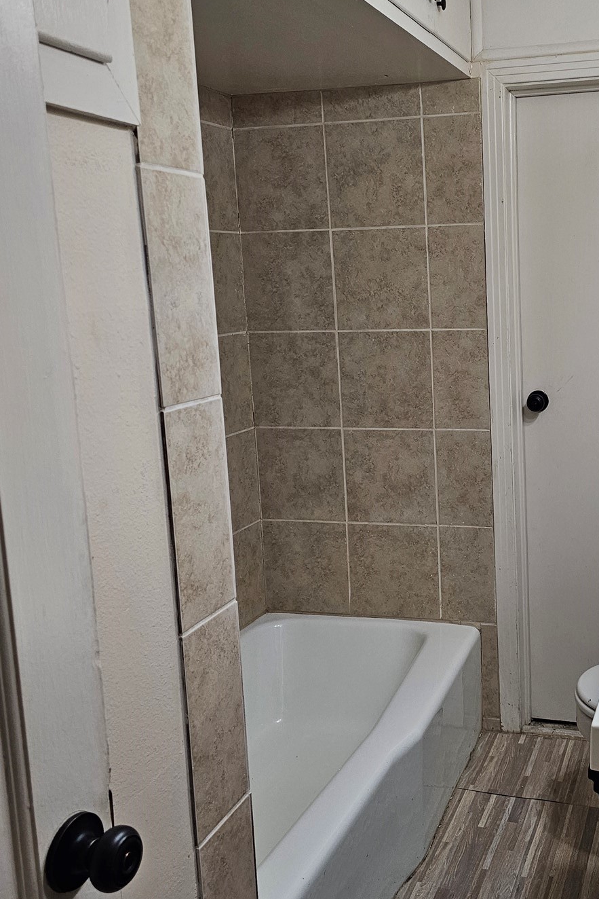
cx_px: 488
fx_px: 923
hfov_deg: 34.7
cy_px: 414
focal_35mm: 37
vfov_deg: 51.8
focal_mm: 6.3
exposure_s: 1/120
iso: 250
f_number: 1.7
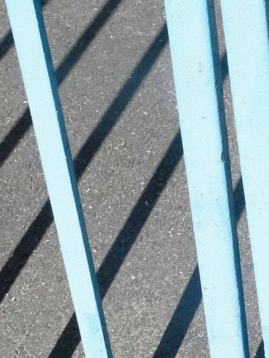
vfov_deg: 15.7
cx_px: 366
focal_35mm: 125
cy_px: 110
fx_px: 1295
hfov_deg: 11.5
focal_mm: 23.2
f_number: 14
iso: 3200
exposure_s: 1/1600
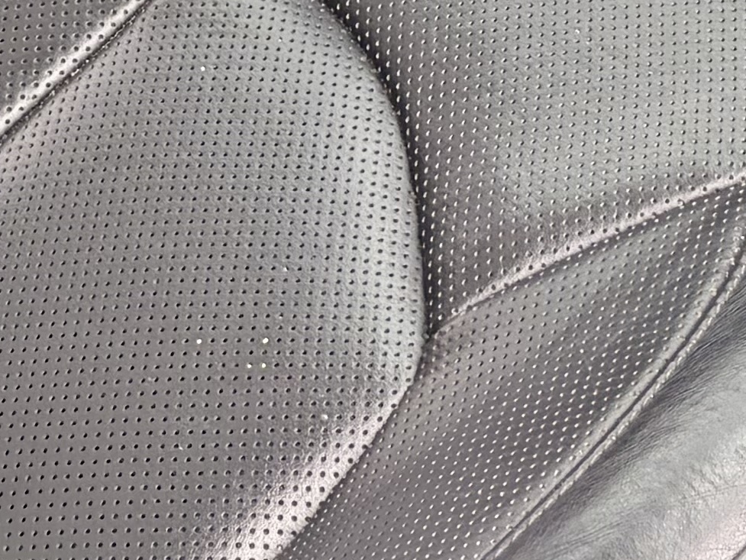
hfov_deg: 13.0
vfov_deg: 8.5
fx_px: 3276
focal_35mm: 152
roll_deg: +1.9
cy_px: -1008
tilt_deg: -30.0
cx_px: 403
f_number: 1.6
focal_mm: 5.96
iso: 50
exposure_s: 1/122
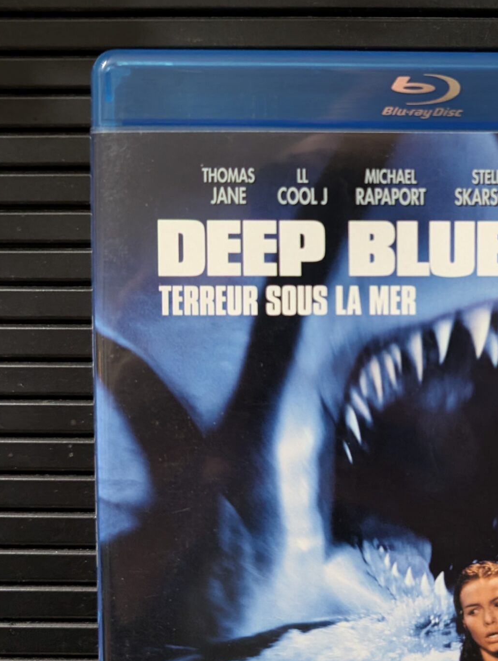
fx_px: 861
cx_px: 424
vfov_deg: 42.0
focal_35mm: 45
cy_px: 299
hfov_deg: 31.1
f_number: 1.68
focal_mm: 6.9
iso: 1451
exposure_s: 1/120
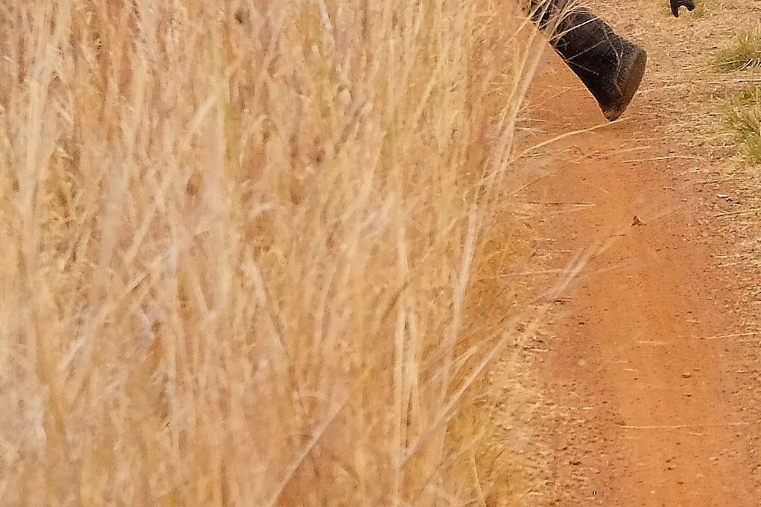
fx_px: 16720
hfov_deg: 2.6
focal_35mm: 791
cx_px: 989
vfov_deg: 1.7
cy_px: -284
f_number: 5.6
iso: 800
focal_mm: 135
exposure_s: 1/1000
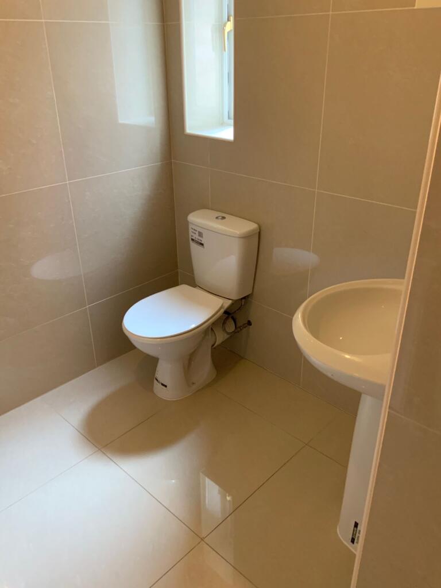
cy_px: 294
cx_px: 220
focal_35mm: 29
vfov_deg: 61.7
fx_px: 493
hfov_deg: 48.2
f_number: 1.8
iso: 200
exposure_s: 1/50
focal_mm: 3
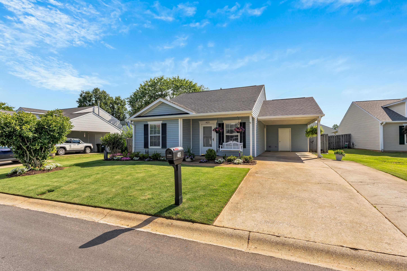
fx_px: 198
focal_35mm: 18
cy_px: 137
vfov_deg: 68.8
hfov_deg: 91.5
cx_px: 207
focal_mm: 16.5
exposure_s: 1/250
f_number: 9
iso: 160
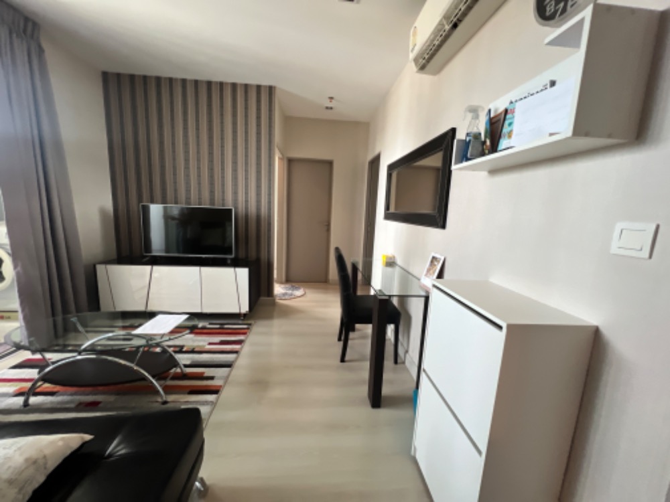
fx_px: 252
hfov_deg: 106.2
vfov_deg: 89.9
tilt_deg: -6.1
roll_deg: -0.8
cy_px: 251
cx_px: 335
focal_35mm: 13
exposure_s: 1/100
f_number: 1.8
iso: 250
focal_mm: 1.57
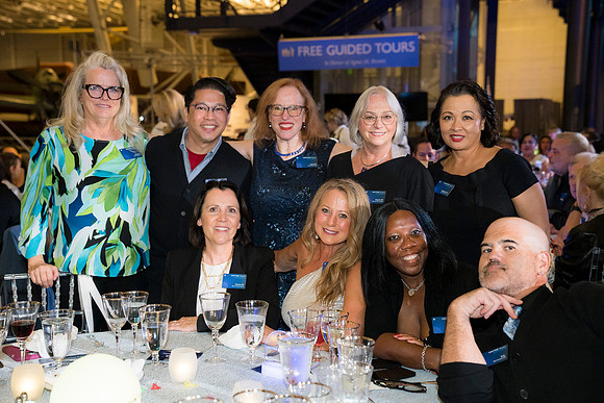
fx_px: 805
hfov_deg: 41.1
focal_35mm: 48
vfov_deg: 28.1
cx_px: 302
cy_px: 202
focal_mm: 48
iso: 3200
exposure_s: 1/125
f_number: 4
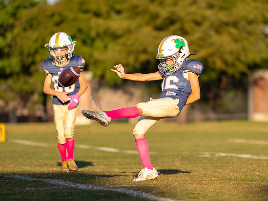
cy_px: 90
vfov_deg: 4.5
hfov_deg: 6.1
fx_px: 2532
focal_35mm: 327
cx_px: 179
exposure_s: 1/2500
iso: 400
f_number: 2.8
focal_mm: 200
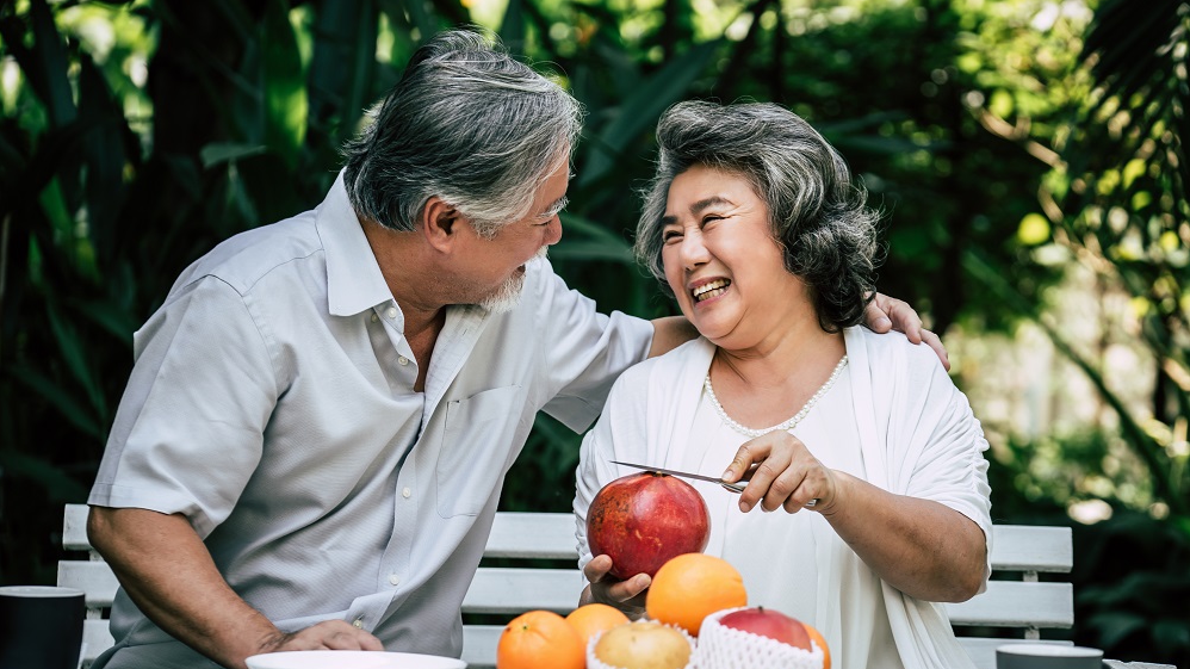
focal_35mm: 127
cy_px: 359
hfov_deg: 16.9
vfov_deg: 9.5
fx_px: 4007
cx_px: 595
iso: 100
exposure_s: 1/125
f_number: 4
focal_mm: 121
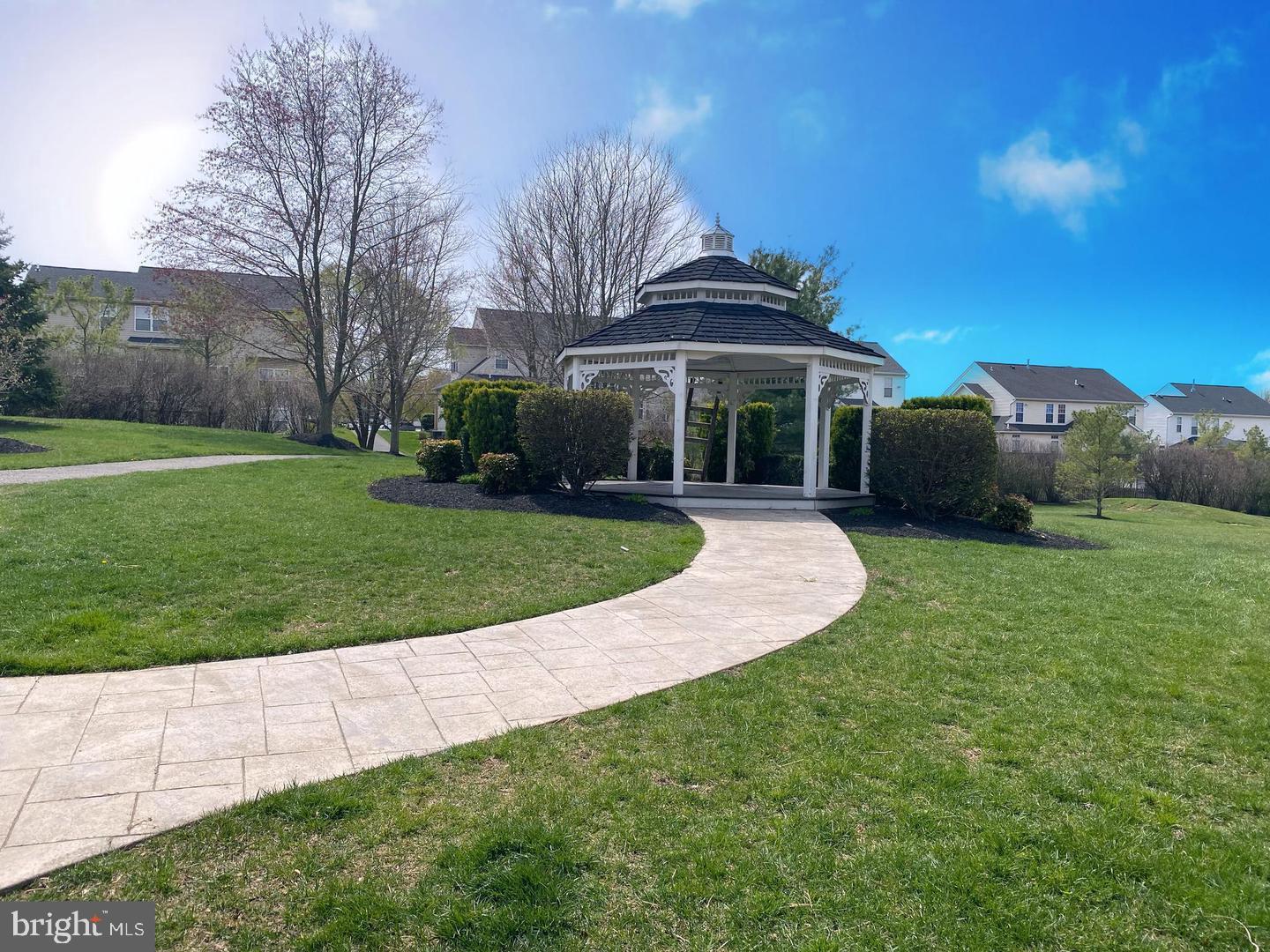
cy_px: 476
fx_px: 954
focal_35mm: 26
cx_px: 635
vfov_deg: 53.1
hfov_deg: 67.3
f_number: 1.8
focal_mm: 4.25
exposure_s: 1/5747
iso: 32
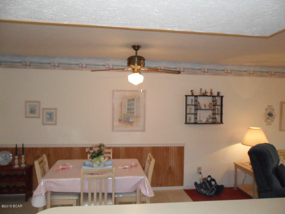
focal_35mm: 27
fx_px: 222
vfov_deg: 51.4
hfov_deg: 65.3
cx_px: 142
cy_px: 107
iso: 400
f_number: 3.5
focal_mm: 4.9
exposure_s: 1/45
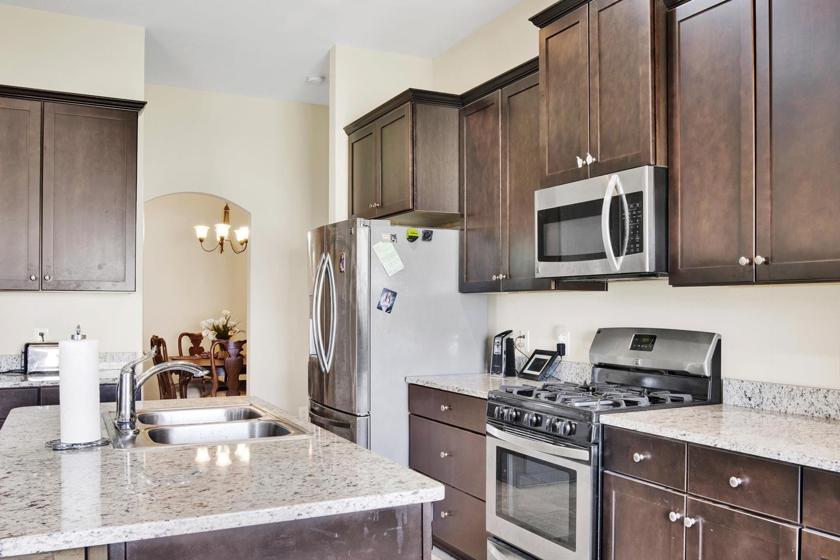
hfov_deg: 60.0
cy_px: 293
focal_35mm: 31
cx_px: 487
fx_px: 723
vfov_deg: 42.3
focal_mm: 22
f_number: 11
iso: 200
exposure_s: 1/2
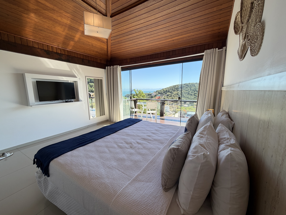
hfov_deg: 102.1
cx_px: 143
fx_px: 116
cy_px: 108
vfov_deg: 85.7
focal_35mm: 14
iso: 50
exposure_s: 1/290
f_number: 2.2
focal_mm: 2.22
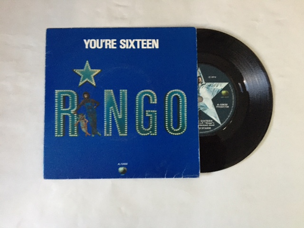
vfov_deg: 48.2
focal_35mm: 29
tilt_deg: -85.0
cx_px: 152
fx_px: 255
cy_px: 114
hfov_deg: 61.7
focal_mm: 4.15
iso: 640
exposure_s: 1/17
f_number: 2.2
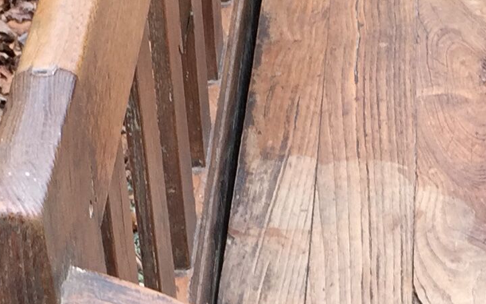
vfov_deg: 9.4
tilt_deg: -37.9
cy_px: 320
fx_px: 1841
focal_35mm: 139
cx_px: 308
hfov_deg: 15.0
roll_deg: +1.6
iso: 40
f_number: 2.2
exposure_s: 1/100
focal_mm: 4.15
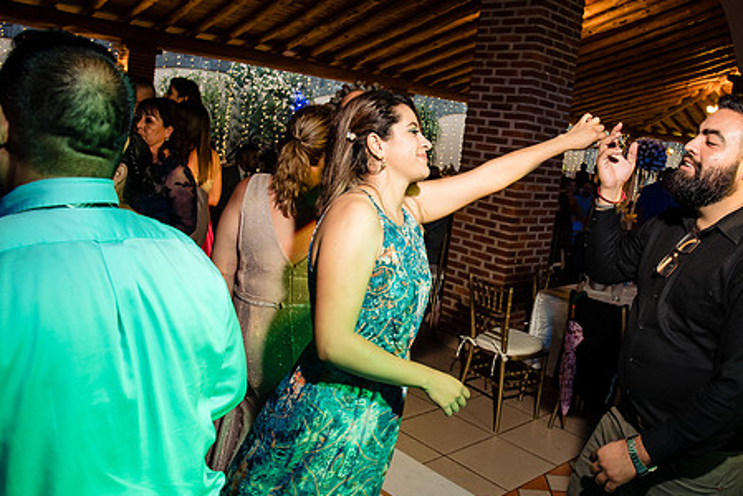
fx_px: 640
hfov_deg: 59.7
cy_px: 214
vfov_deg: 42.3
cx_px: 448
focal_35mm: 31
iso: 2000
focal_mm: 24
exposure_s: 1/80
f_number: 7.1
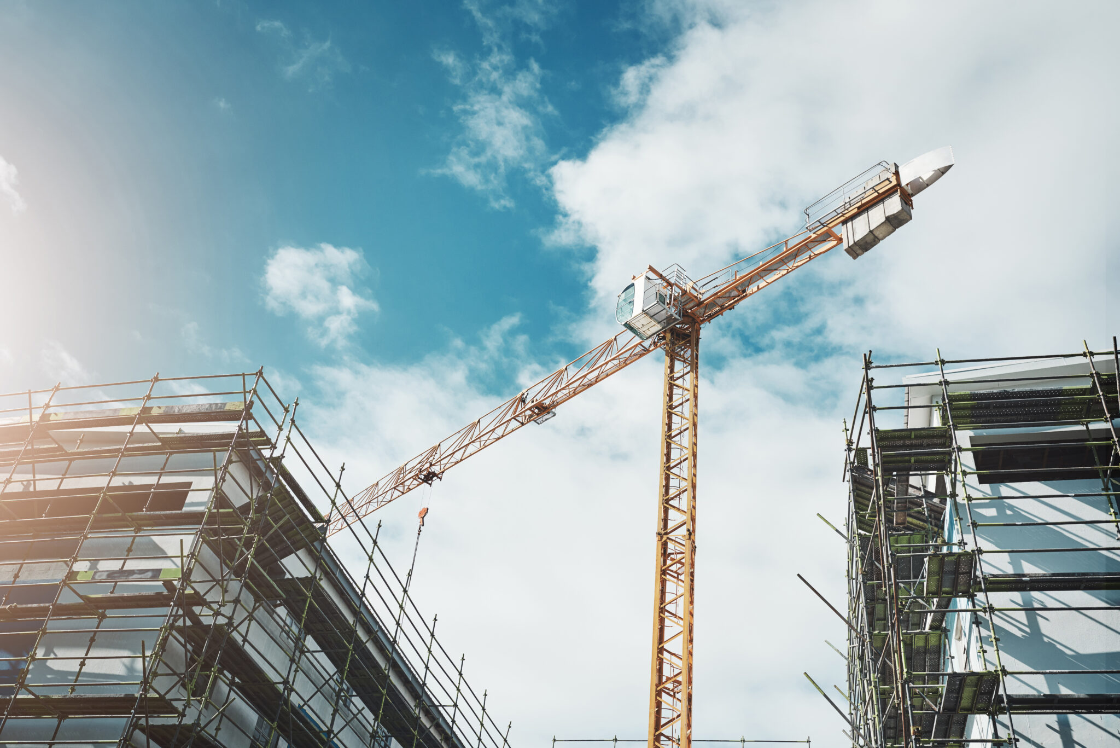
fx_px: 1089
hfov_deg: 54.4
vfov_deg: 37.9
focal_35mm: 35
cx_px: 560
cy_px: 374
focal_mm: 35
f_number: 6.3
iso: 250
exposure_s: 1/2000
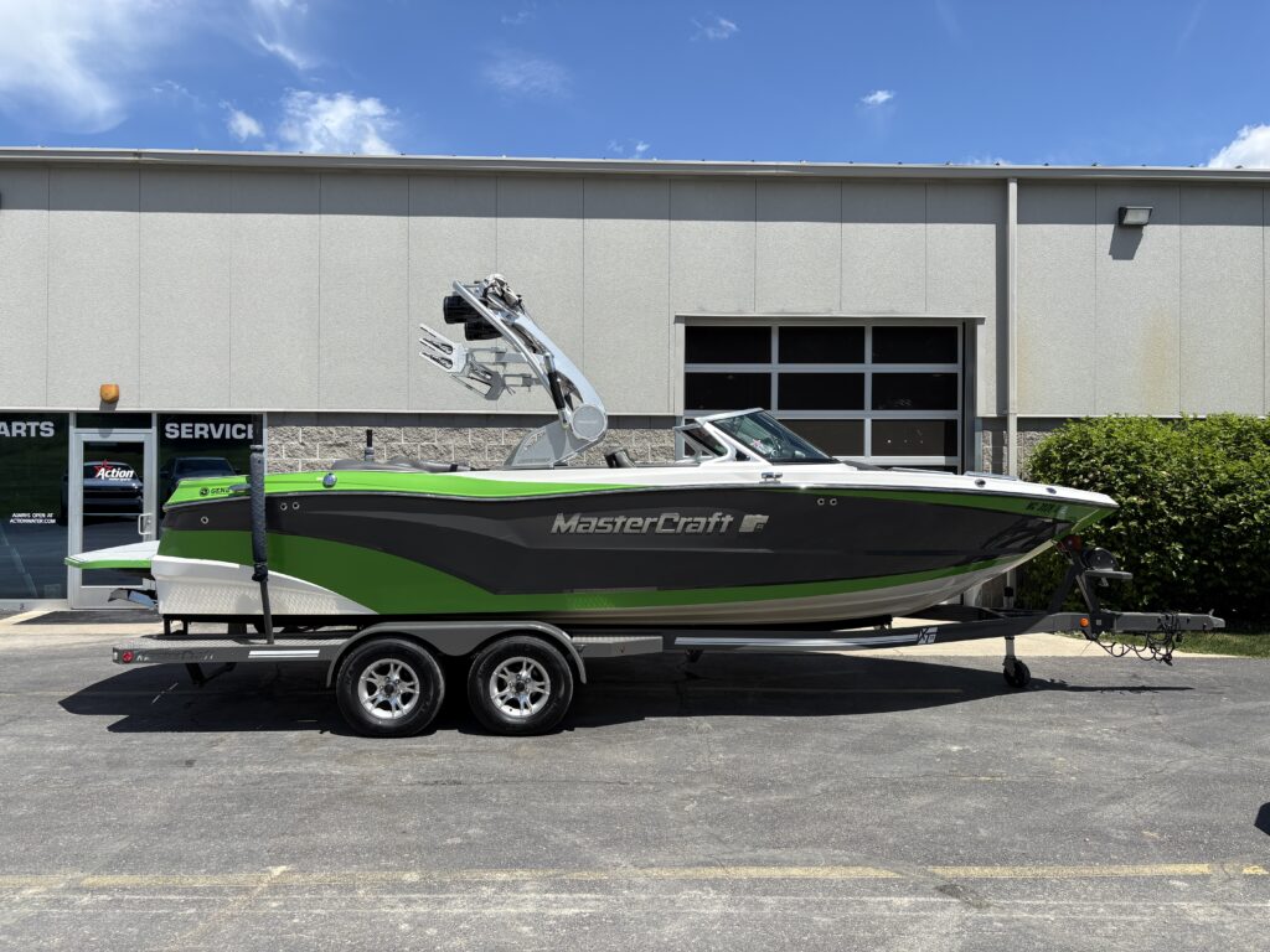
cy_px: 476
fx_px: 954
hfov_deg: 67.3
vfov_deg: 53.1
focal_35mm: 26
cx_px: 635
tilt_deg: +0.7
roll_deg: +1.5
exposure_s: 1/3623
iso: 50
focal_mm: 5.96
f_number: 1.6
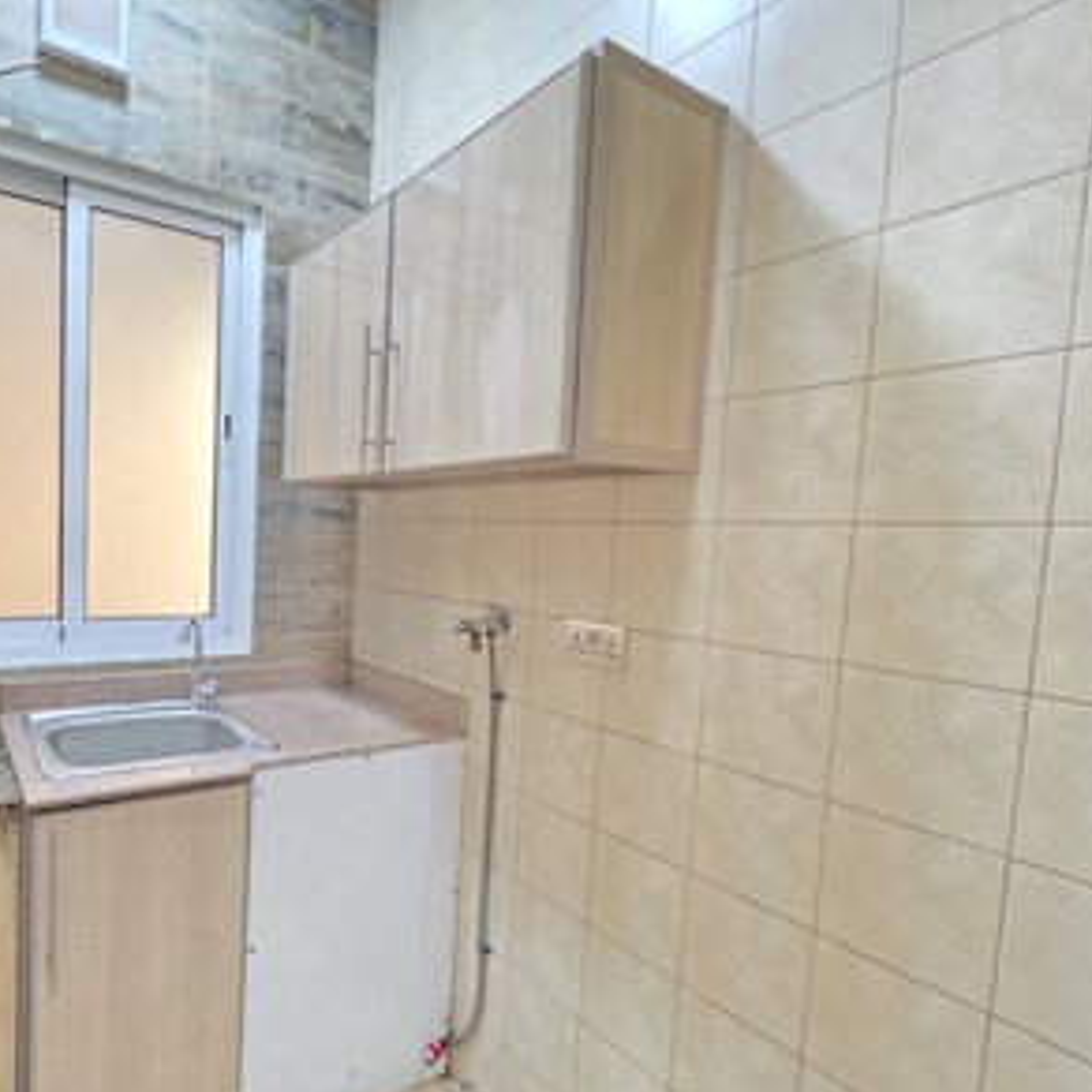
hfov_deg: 77.9
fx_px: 642
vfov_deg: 80.6
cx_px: 357
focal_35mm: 18
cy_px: 578
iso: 1000
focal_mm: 2.2
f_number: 1.9
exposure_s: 1/50
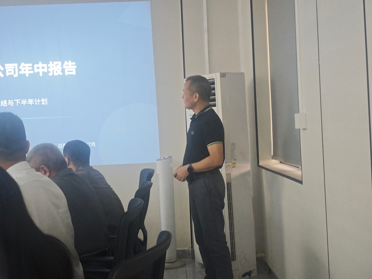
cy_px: 140
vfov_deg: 31.5
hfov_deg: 41.2
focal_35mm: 46
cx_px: 186
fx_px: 494
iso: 500
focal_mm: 6.55
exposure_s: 1/24
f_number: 1.62
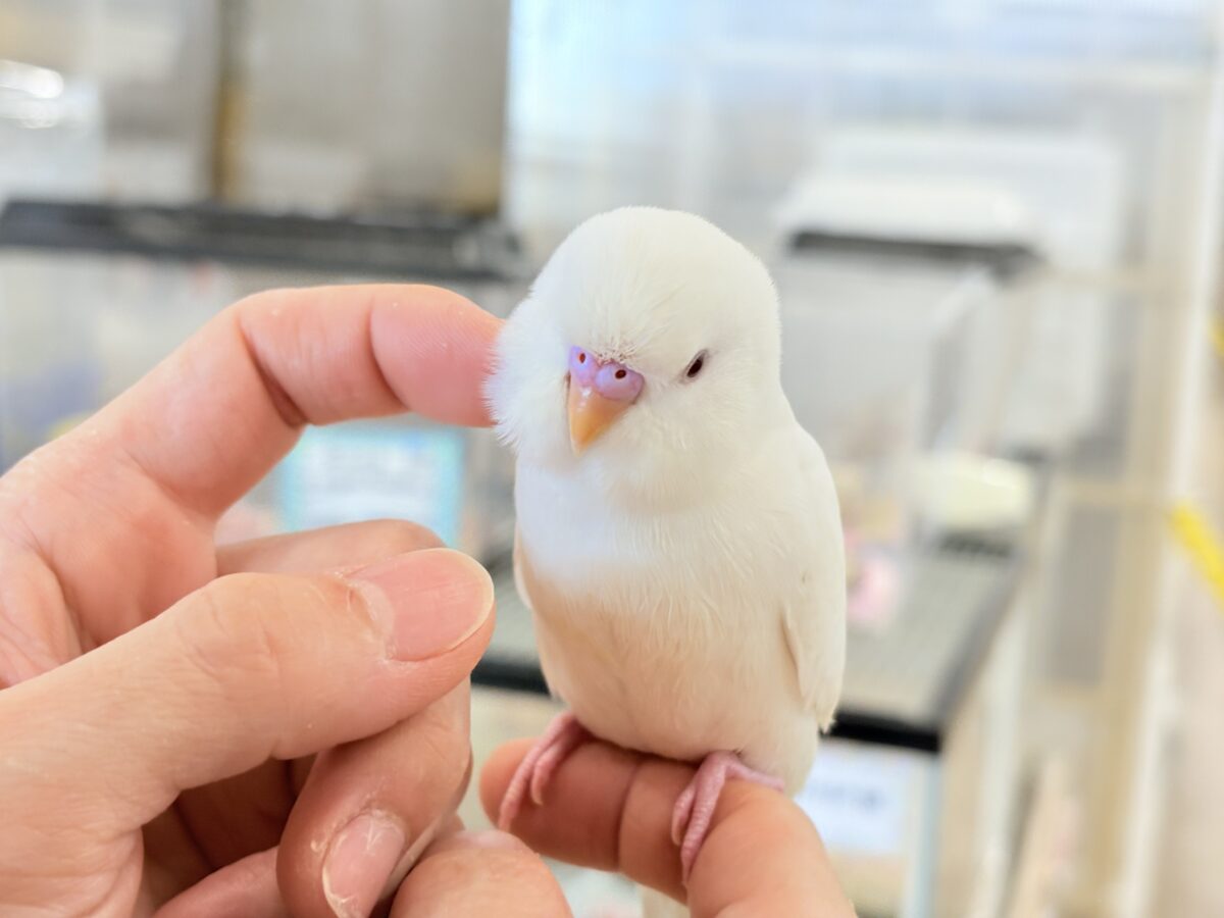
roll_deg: -3.3
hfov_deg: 36.8
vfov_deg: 28.0
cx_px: 612
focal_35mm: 52
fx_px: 1839
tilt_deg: -8.0
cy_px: 459
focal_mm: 5.96
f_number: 1.6
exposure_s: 1/100
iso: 64
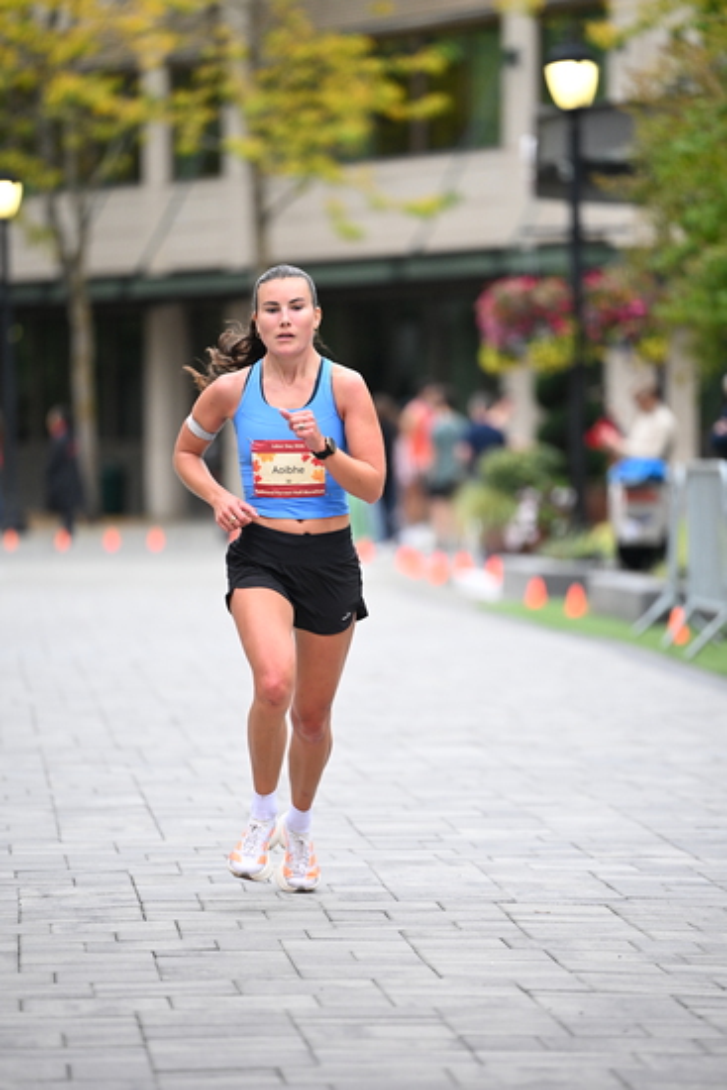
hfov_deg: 6.9
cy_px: 545
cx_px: 364
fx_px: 6054
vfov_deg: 10.3
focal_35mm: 200
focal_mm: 200
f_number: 2.8
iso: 1600
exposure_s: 1/800
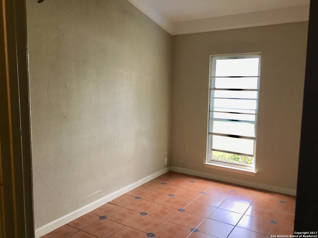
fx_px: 266
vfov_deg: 48.2
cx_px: 159
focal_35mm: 29
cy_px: 119
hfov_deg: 61.7
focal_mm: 4.15
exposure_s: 1/30
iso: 25
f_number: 2.2
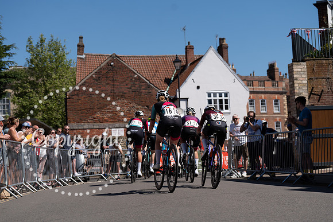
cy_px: 111
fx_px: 666
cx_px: 166
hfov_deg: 28.1
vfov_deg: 18.9
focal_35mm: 72
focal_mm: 70
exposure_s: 1/1600
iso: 100
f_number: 4
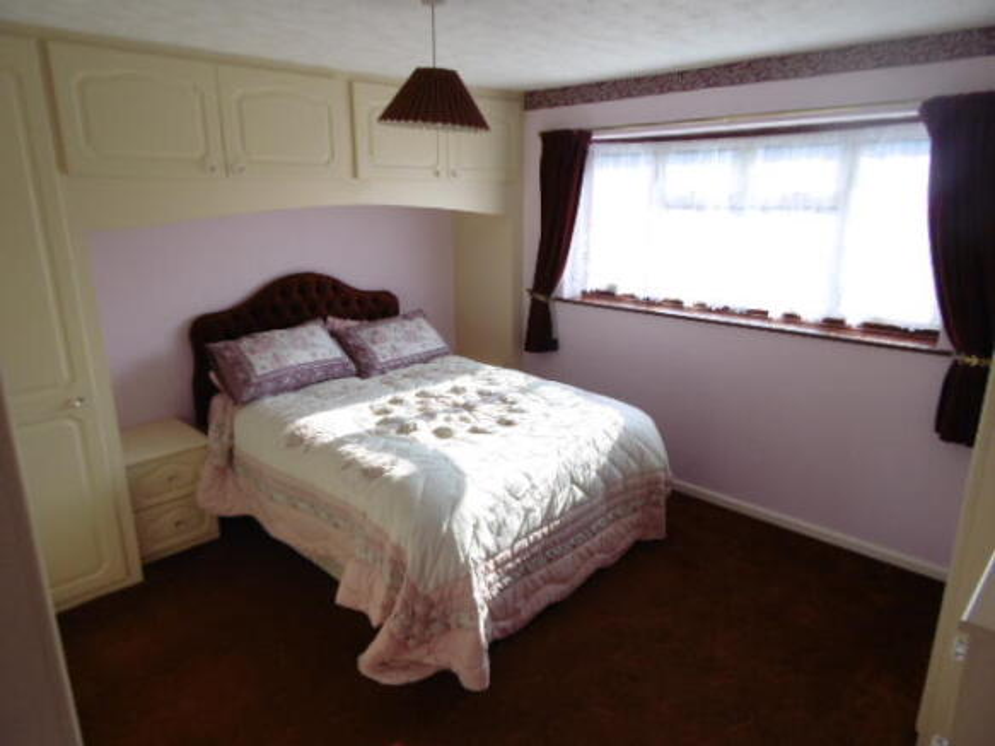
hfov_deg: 76.4
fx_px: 632
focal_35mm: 22
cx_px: 498
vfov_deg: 61.1
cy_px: 373
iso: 100
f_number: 3
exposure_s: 1/160
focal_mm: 4
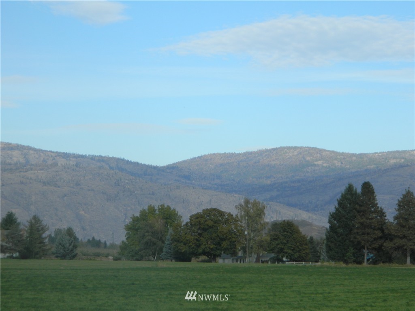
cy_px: 156
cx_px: 208
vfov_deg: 9.9
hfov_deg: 13.2
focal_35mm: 150
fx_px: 1798
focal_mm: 27
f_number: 4.9
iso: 80
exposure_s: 1/400
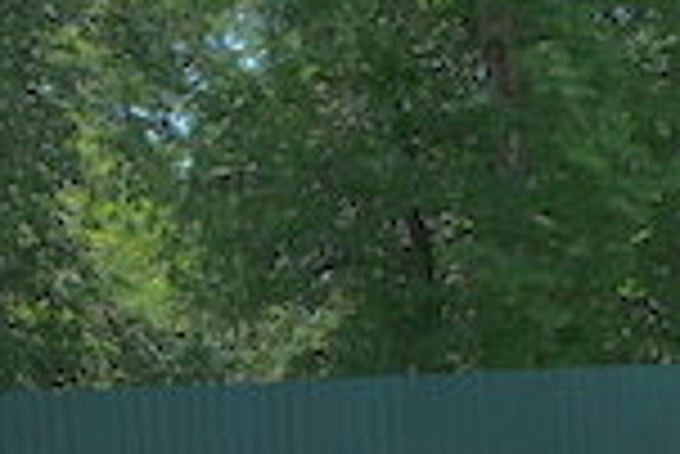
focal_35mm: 131
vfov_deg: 10.0
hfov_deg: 15.6
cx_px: 333
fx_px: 2477
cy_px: 784
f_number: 8
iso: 400
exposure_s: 1/550
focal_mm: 20.5
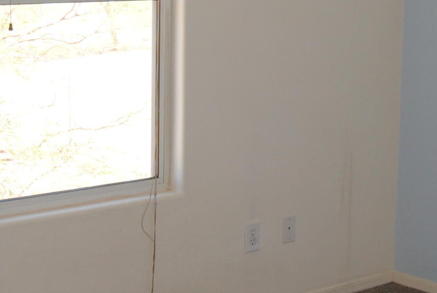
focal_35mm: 97
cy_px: 128
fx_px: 1179
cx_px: 266
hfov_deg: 21.0
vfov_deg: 14.1
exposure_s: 1/100
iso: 200
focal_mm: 18
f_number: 3.5
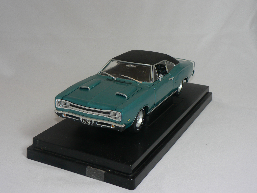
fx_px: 379
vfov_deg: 28.6
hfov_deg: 37.5
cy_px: 96
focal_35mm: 51
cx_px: 128
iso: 80
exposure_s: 1/60
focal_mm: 8.4
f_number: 2.8
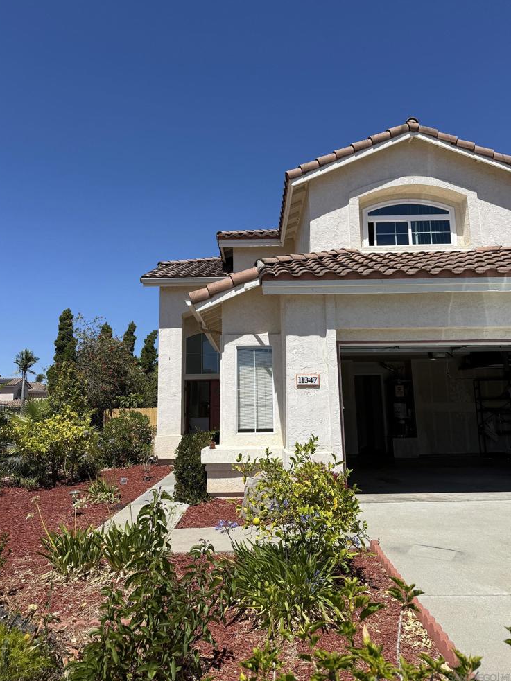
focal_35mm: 25
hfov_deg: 54.9
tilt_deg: +10.5
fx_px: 492
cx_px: 256
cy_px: 330
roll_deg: +2.4
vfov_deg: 69.4
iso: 80
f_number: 1.78
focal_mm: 6.76
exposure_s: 1/5714
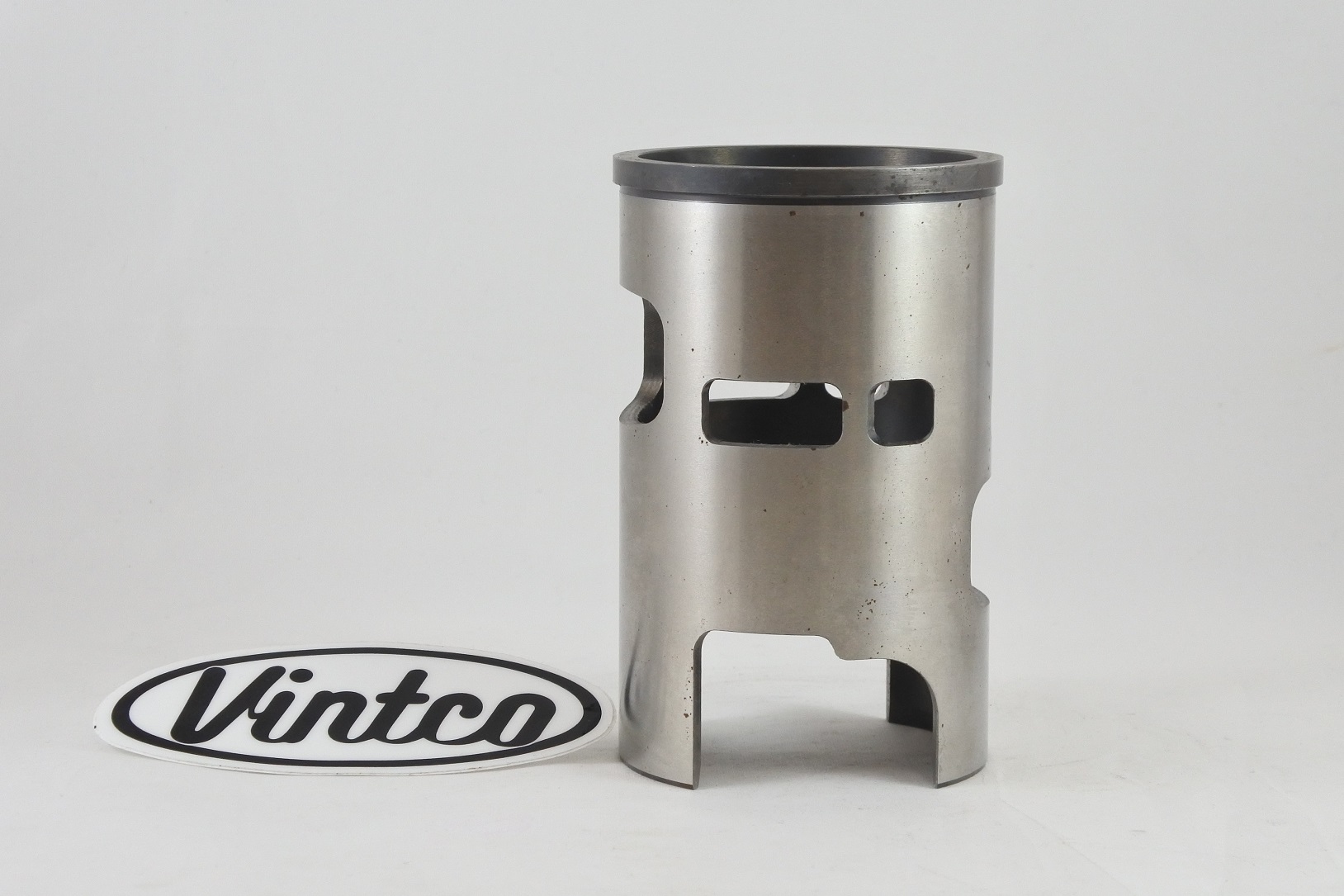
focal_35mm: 57
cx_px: 672
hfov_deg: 35.1
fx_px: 2128
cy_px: 448
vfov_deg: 23.8
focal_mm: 21.4
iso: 500
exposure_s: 1/125
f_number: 4.8
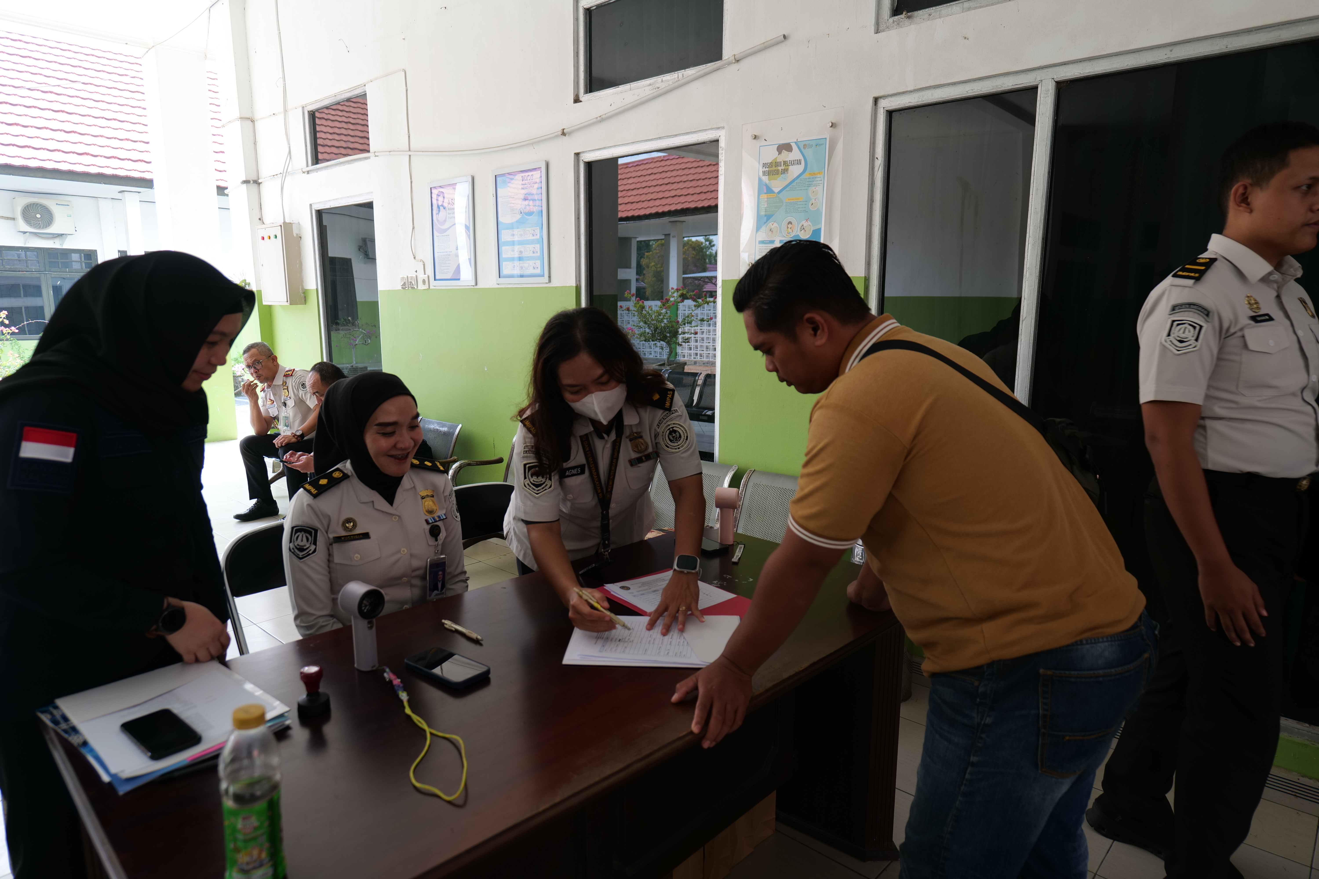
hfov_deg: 81.2
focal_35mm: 21
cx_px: 660
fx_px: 769
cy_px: 440
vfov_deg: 59.5
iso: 100
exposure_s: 1/60
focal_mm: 21
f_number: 3.6
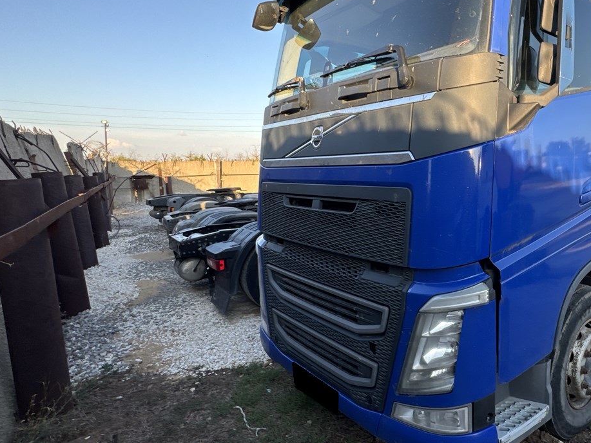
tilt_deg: -2.3
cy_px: 195
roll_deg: -0.5
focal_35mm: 24
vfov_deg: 56.7
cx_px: 463
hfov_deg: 65.8
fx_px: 410
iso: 40
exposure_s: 1/214
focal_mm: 2.22
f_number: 2.2
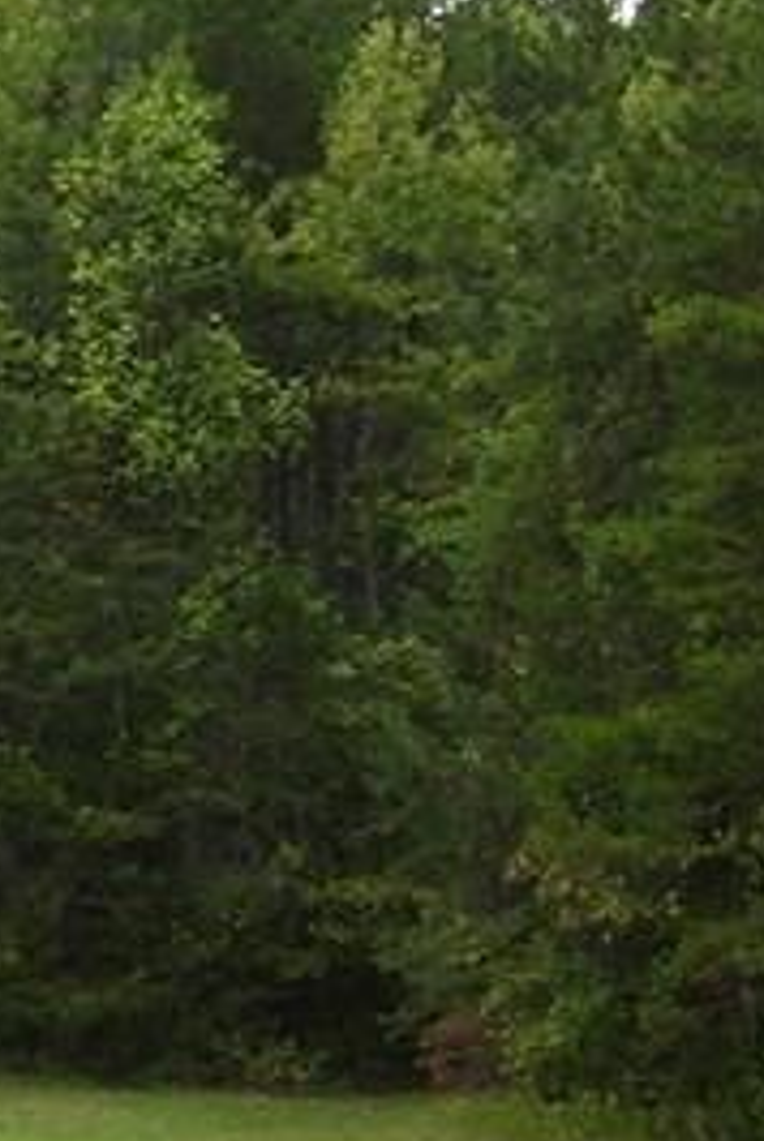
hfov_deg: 9.3
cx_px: -446
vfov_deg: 14.1
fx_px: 4572
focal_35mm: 144
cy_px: 978
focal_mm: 6
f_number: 2.7
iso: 80
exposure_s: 1/500
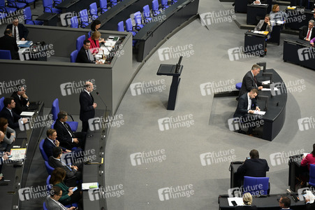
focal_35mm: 74
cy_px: 105
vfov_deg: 18.4
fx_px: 647
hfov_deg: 27.4
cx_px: 158
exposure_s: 1/160
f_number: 4
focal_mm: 74
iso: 2500
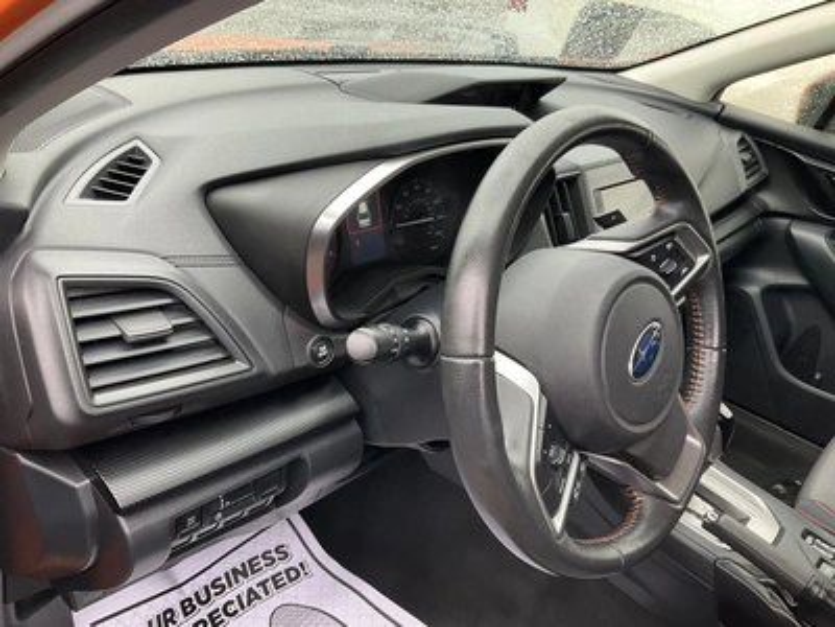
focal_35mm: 29
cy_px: 314
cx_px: 418
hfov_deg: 61.7
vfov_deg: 48.2
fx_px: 700
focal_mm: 3
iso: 64
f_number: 1.8
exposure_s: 1/109
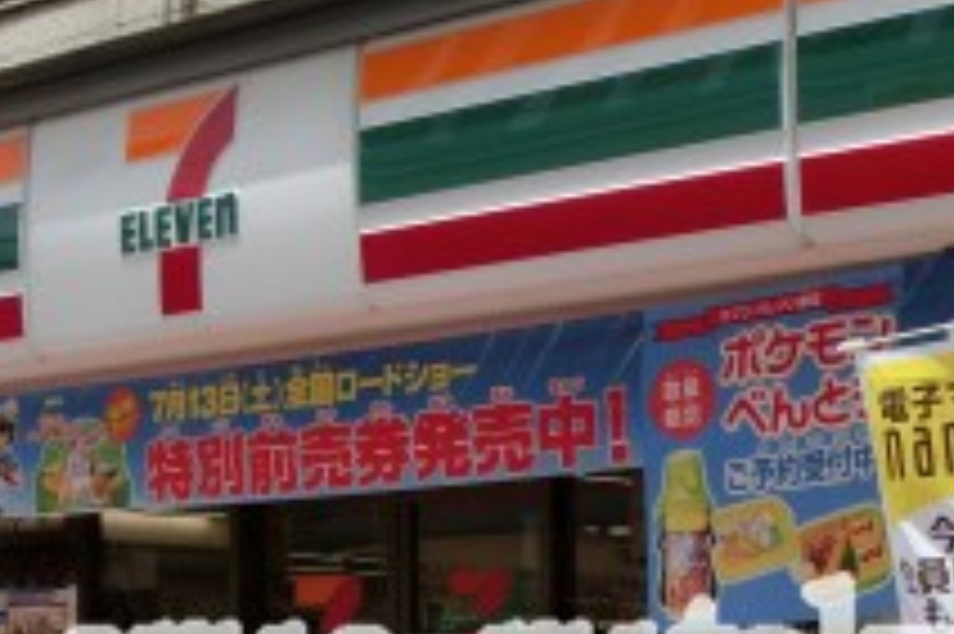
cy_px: 665
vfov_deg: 15.2
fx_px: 2330
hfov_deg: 23.1
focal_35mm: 88
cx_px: 585
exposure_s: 1/400
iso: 80
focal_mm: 4.87
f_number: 3.3
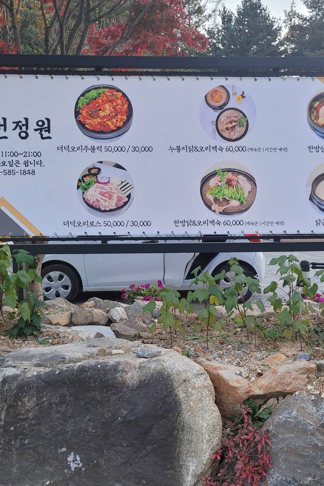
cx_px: 206
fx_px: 513
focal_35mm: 38
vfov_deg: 50.7
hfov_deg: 34.8
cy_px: 237
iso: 64
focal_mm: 5.4
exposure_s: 1/119
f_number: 1.8
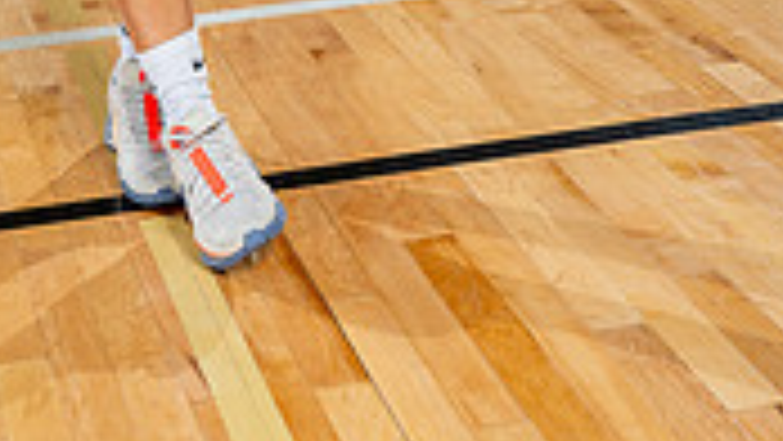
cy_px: -549
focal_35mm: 100
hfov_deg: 21.1
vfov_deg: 10.7
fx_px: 2077
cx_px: 148
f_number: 5.6
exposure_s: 1/250
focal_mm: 37
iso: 200
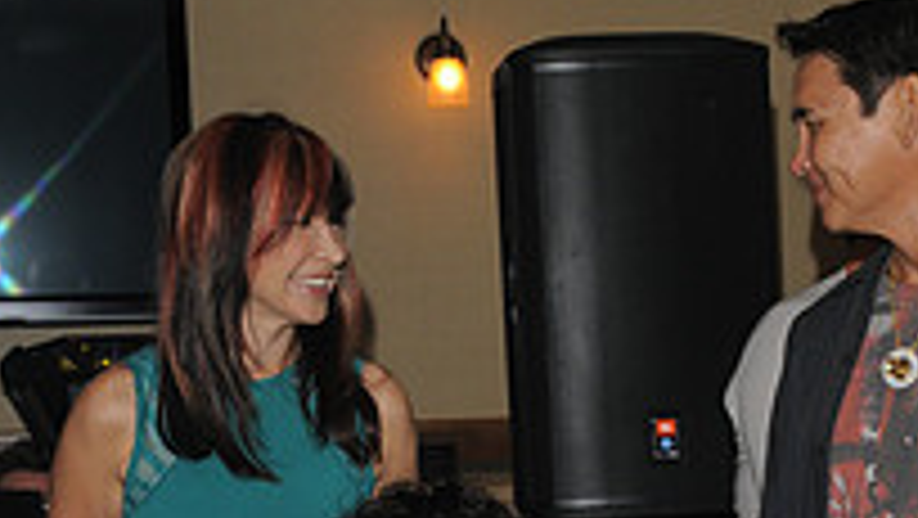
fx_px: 3044
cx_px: 646
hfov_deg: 17.1
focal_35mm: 125
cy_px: 766
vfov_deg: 9.5
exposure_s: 1/100
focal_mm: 28
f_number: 5.6
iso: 400
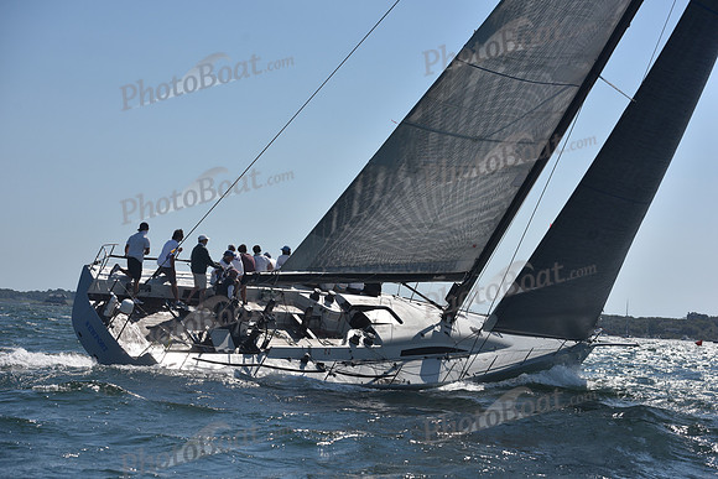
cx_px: 359
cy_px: 240
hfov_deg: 28.8
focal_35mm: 70
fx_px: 1396
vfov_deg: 19.5
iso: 250
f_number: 6.3
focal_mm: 70
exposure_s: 1/1250
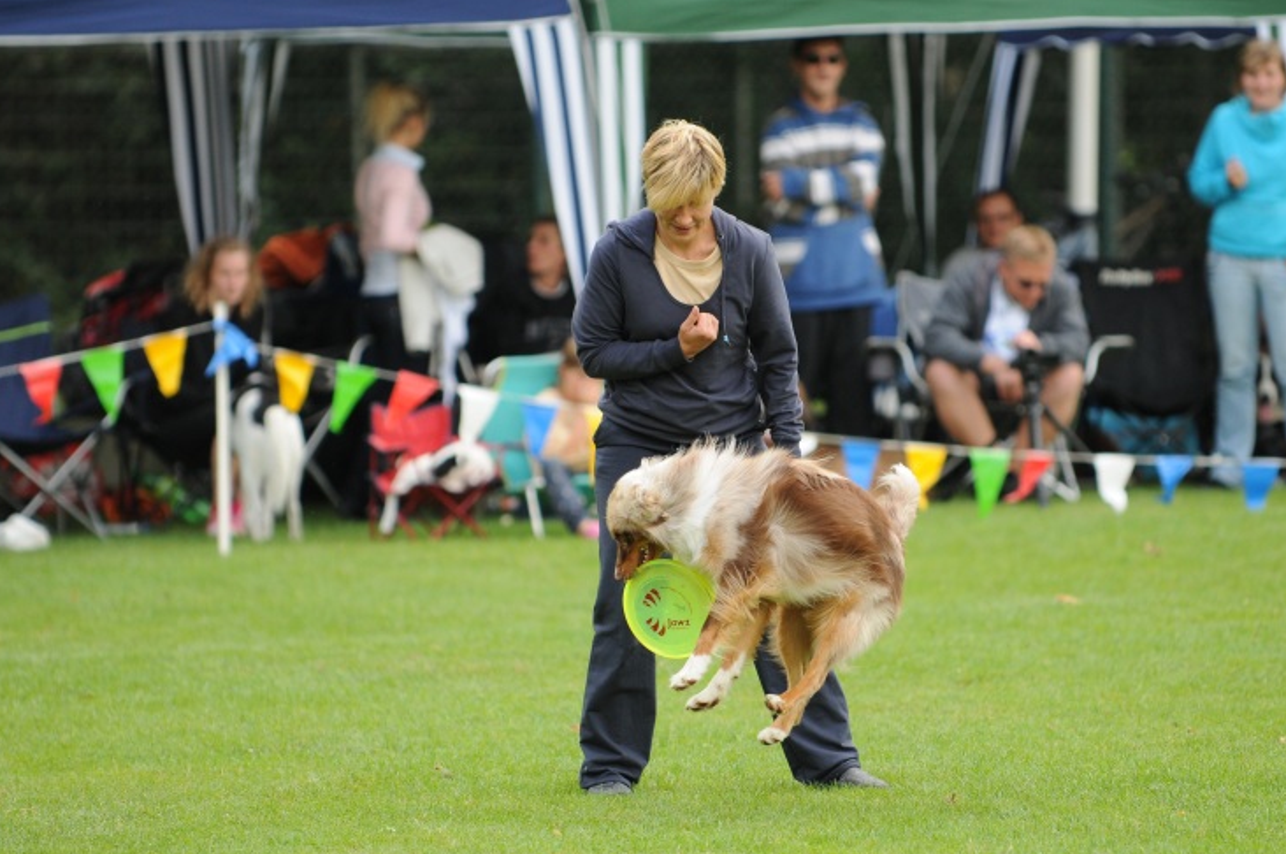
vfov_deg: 4.2
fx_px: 11701
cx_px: 683
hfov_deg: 6.3
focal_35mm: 328
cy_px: 451
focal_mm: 200
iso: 450
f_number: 2.8
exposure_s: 1/1250
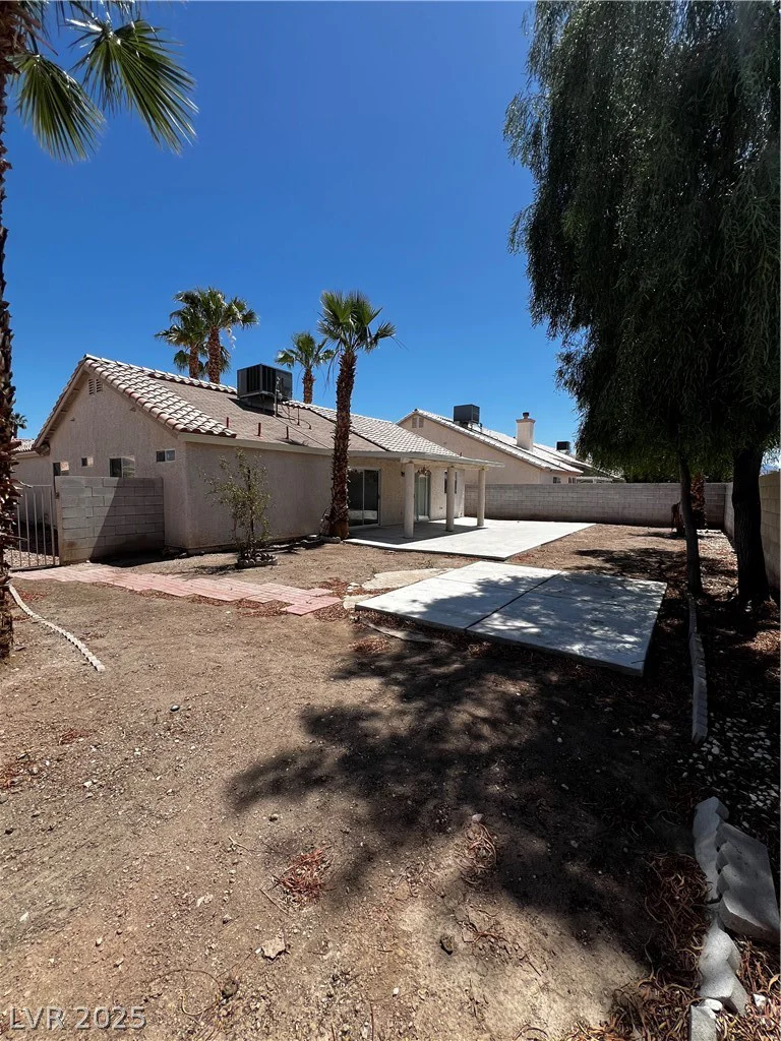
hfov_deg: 89.9
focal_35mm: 13
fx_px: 391
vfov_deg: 106.2
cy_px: 520
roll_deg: -0.6
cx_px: 390
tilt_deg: -5.4
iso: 32
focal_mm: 1.57
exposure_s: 1/2016
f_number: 1.8
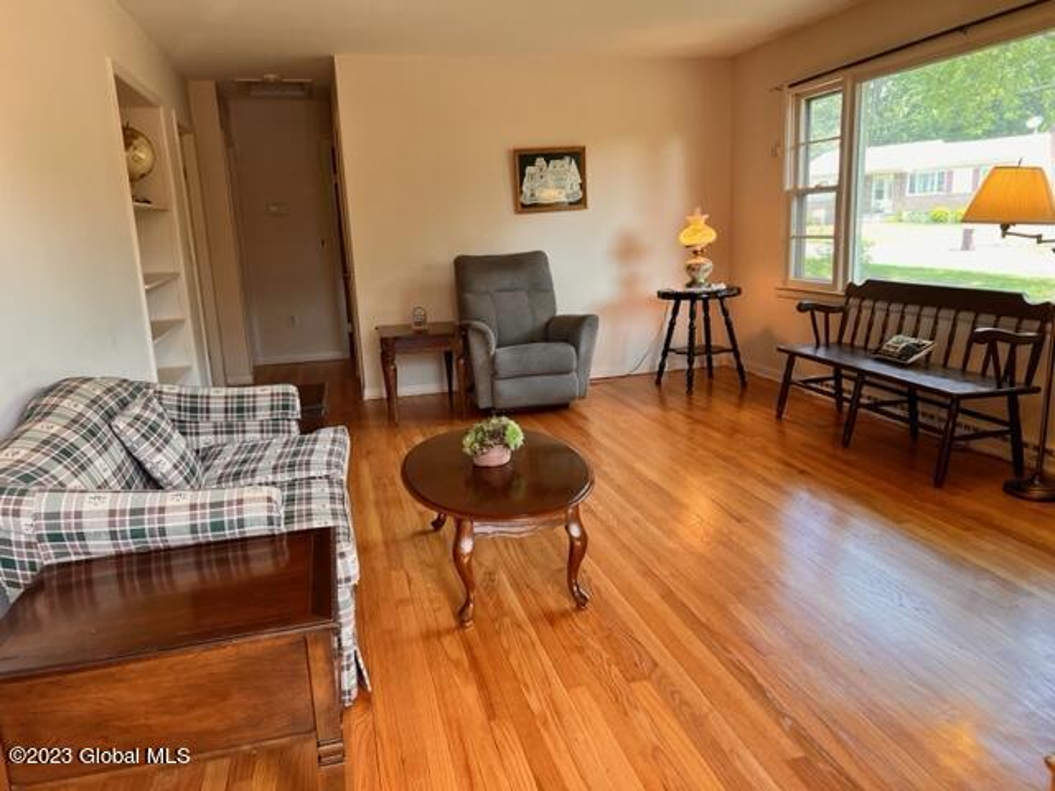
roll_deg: +2.3
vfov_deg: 53.1
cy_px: 396
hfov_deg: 67.3
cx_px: 528
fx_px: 792
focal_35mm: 26
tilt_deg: -12.4
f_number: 1.5
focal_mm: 5.7
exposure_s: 1/120
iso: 125
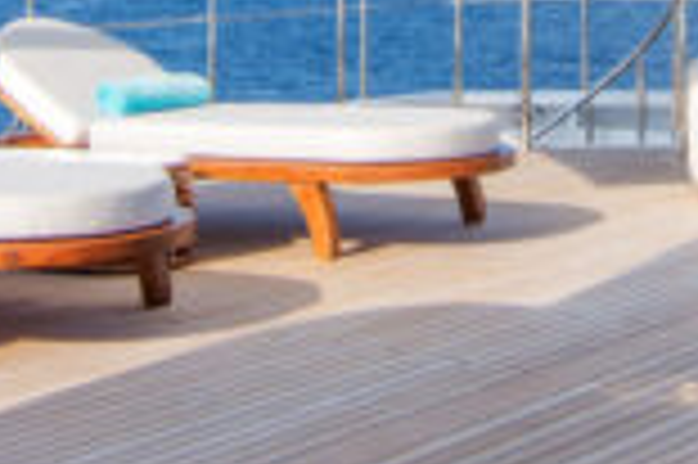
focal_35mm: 104
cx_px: 486
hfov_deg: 19.6
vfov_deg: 12.6
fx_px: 2014
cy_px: -194
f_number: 13
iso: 100
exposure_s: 1/60
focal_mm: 14
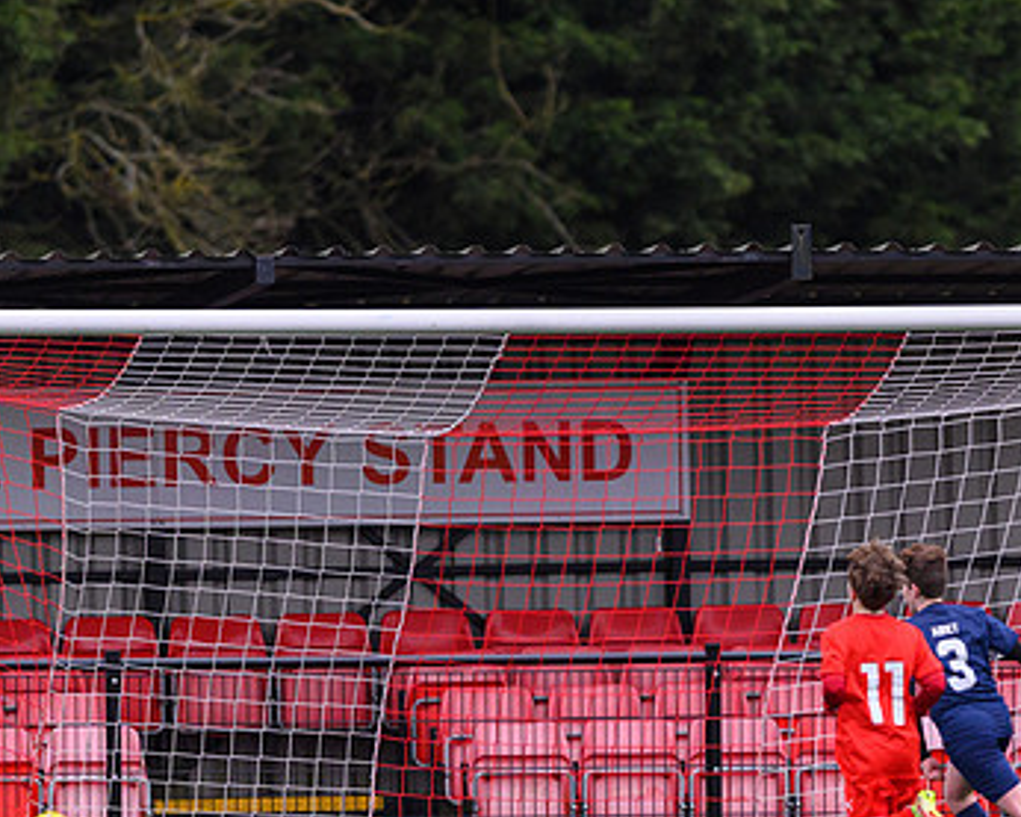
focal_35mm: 867
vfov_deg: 1.8
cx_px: 815
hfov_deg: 2.2
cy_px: 752
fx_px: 26206
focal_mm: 400
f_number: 2.8
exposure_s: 1/2000
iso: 2200
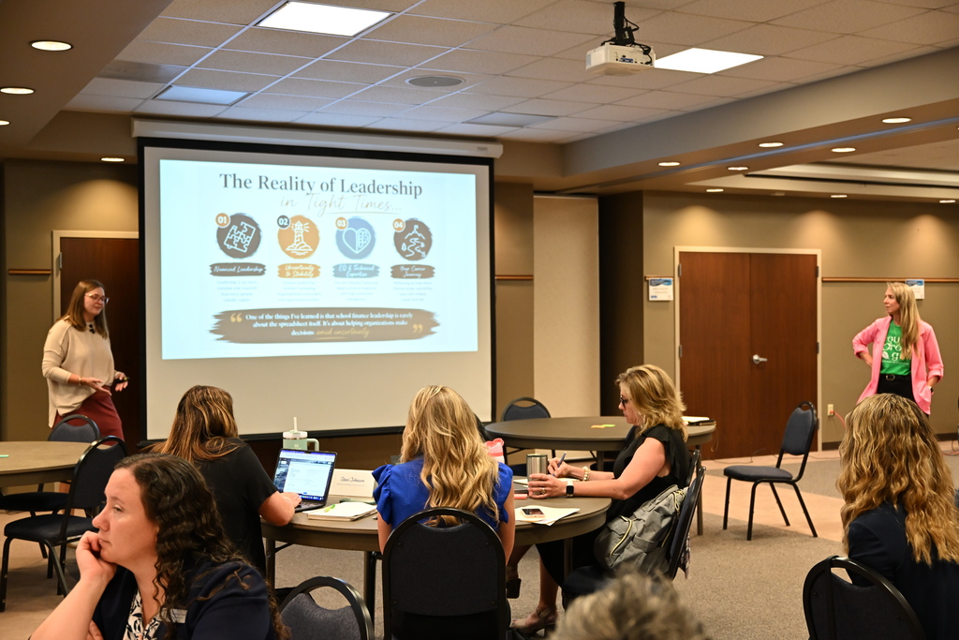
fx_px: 1225
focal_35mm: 46
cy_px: 320
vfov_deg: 29.3
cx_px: 480
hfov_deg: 42.7
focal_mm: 46
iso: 2200
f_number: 5
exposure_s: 1/60
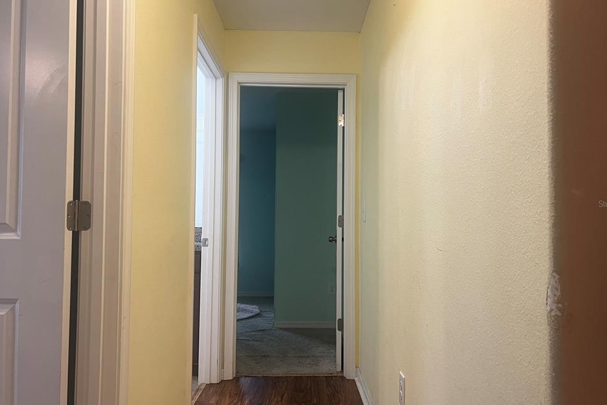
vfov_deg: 45.0
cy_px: 203
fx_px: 489
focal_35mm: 29
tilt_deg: +1.7
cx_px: 311
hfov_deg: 63.6
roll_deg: -0.2
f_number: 1.5
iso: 160
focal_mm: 5.7
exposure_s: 1/60
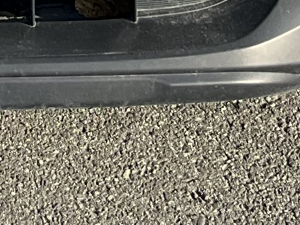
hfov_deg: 10.1
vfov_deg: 6.8
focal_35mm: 193
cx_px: -29
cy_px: -491
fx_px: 1672
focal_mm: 3
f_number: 1.8
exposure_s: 1/635
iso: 25
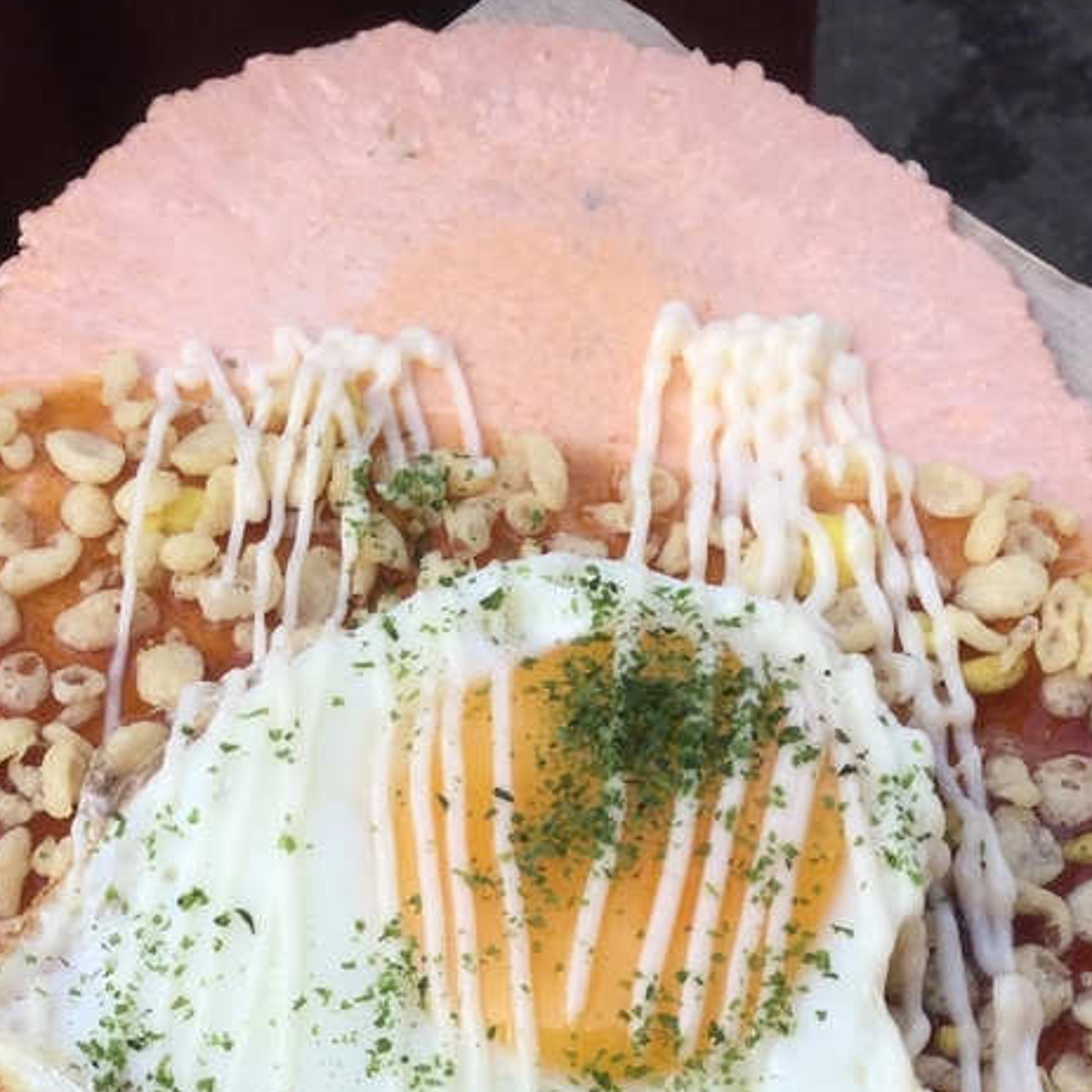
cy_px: 1255
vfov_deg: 22.7
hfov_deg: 24.3
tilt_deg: -66.8
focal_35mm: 71
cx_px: 557
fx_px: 2534
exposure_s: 1/213
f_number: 2.4
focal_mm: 3.3
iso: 25
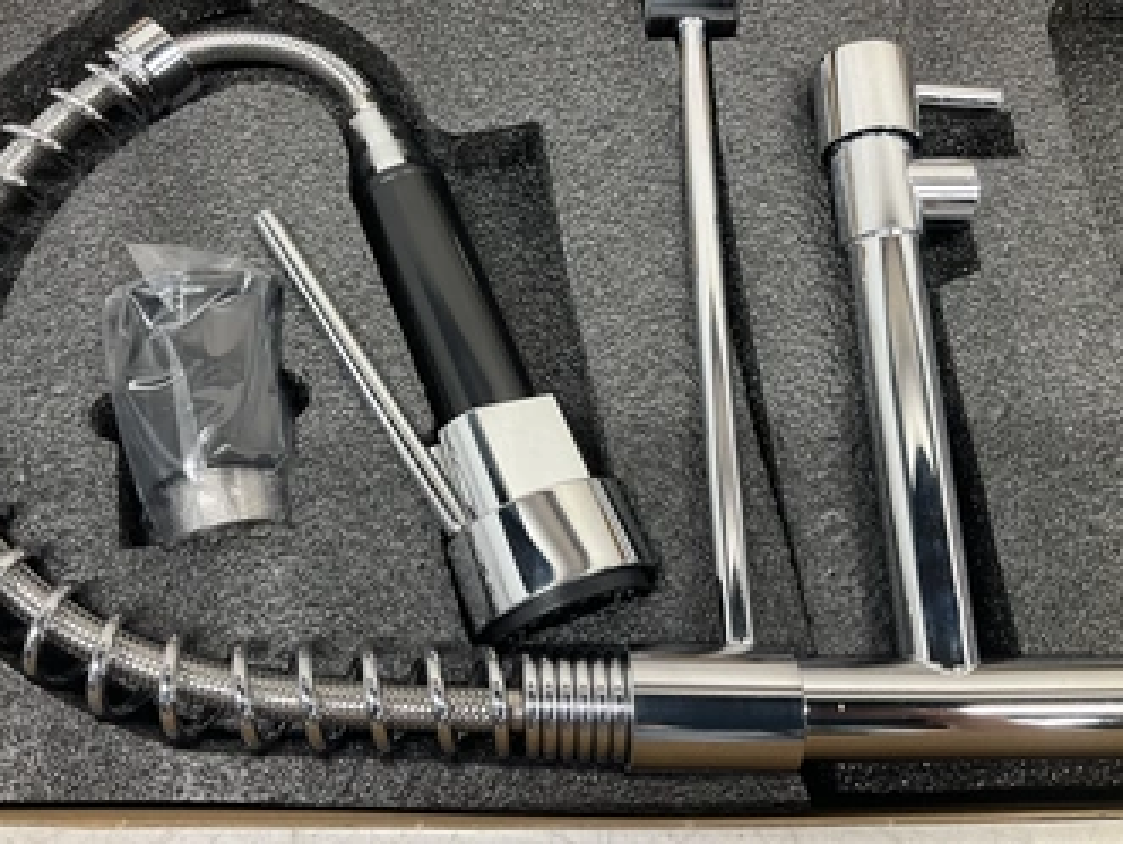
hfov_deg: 52.5
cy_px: 342
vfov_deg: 40.6
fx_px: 1137
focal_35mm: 35
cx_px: 502
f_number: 1.8
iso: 64
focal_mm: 3
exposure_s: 1/60
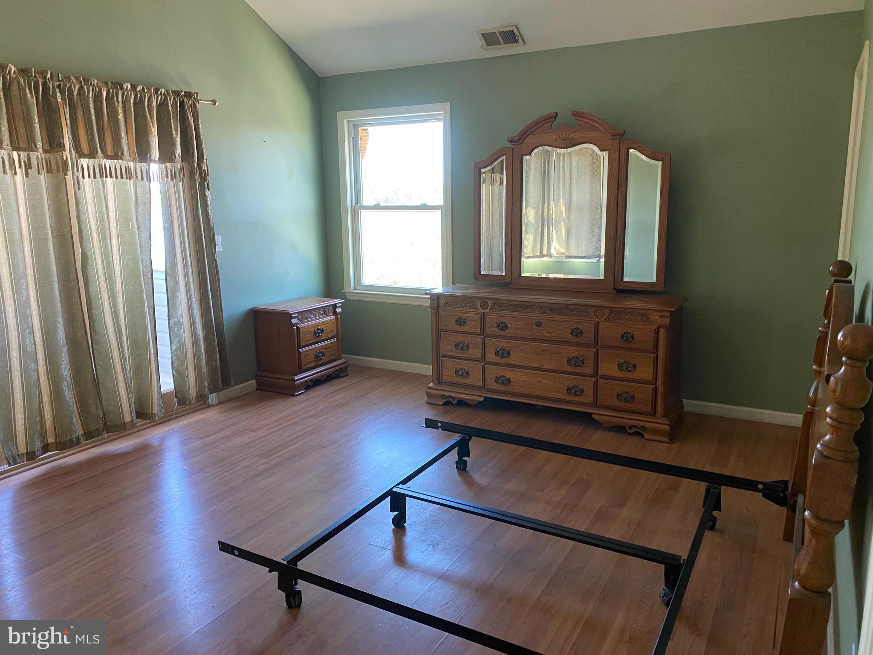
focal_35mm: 26
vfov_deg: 53.1
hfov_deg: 67.3
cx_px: 436
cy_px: 328
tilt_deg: -7.8
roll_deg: +0.6
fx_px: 656
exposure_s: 1/60
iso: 125
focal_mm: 4.25
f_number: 1.8
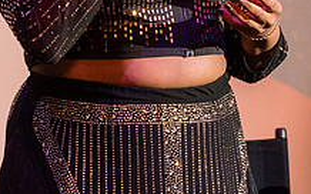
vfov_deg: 1.3
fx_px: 8717
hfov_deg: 2.0
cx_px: 112
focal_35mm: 1029
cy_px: -31
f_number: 4
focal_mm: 200
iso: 2000
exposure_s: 1/250
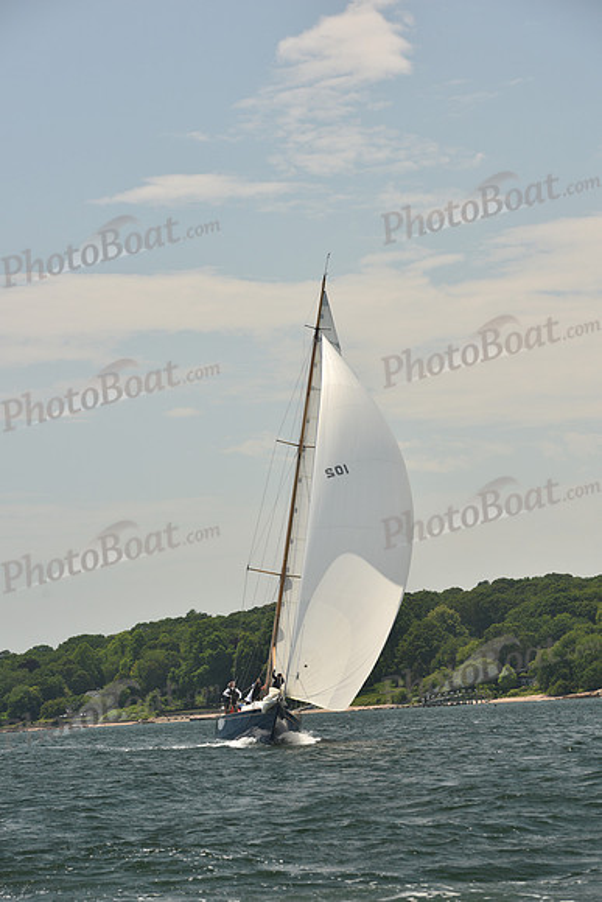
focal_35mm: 100
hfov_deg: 13.7
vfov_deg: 20.4
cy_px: 451
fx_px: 2507
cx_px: 301
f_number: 7.1
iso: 250
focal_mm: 100
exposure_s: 1/640
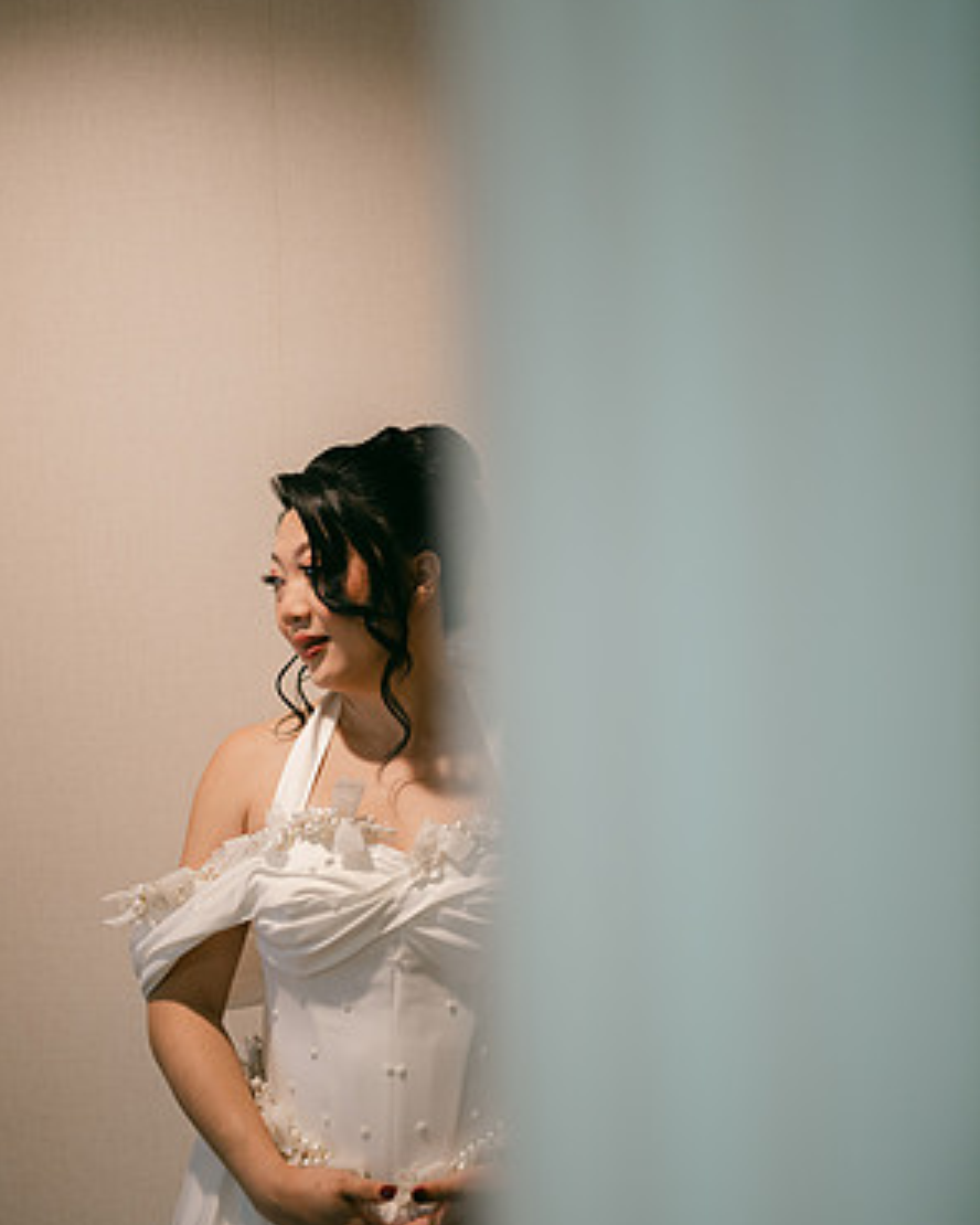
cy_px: 669
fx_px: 1450
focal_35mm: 40
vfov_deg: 45.7
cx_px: 487
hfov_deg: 37.3
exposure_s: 1/400
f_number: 1.2
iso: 400
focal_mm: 35
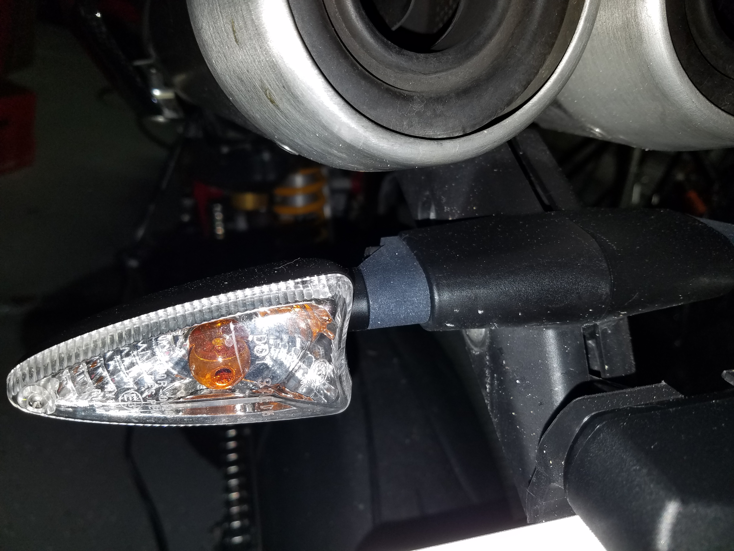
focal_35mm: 26
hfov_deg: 67.3
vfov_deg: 53.1
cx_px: 367
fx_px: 551
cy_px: 276
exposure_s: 1/96
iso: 50
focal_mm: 4.2
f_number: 1.7
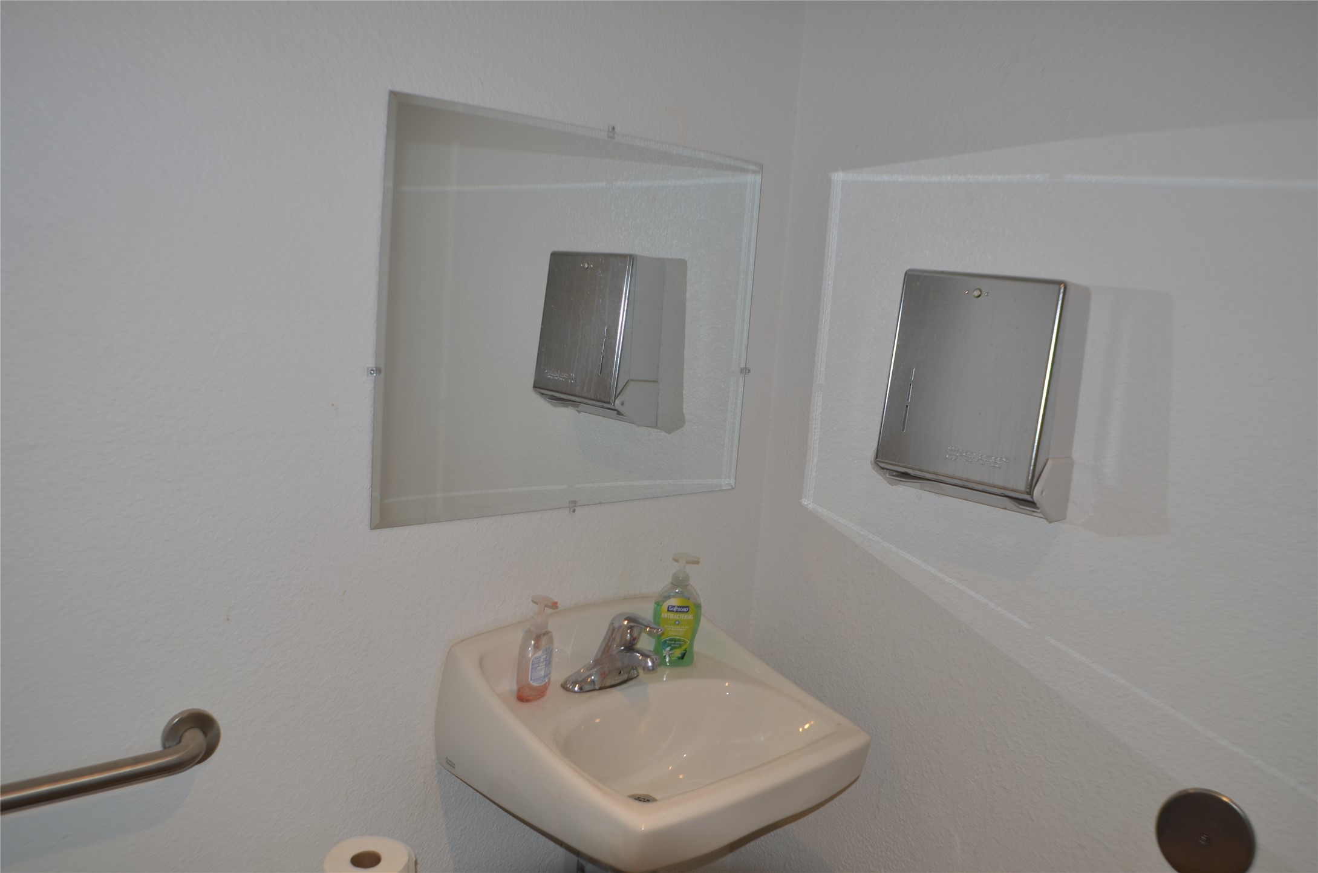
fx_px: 1315
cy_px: 436
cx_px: 659
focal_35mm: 36
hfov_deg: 53.2
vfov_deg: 36.7
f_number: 4.5
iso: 100
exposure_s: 1/30
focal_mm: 24
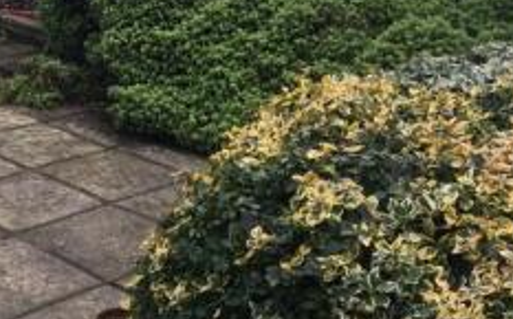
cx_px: -14
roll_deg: -0.4
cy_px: -43
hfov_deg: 25.4
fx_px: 1075
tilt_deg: -8.3
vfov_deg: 16.3
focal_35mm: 77
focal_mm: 4.15
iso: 25
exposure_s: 1/115
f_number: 2.2
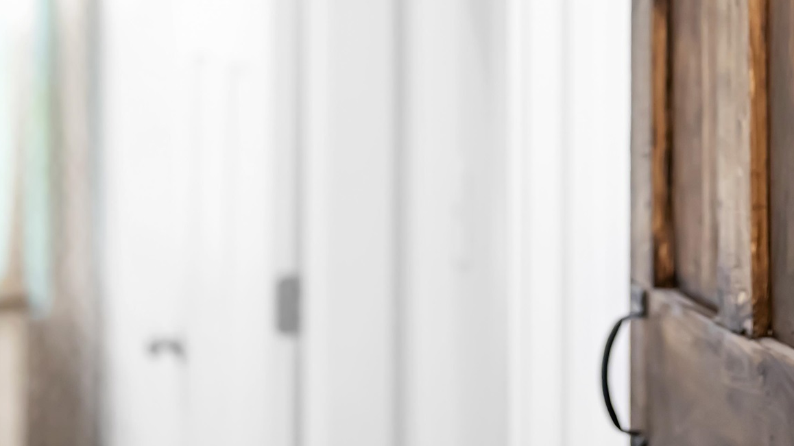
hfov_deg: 15.4
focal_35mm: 139
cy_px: -222
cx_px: 632
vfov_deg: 8.5
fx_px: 2926
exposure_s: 1/125
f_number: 1.8
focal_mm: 50
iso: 1000
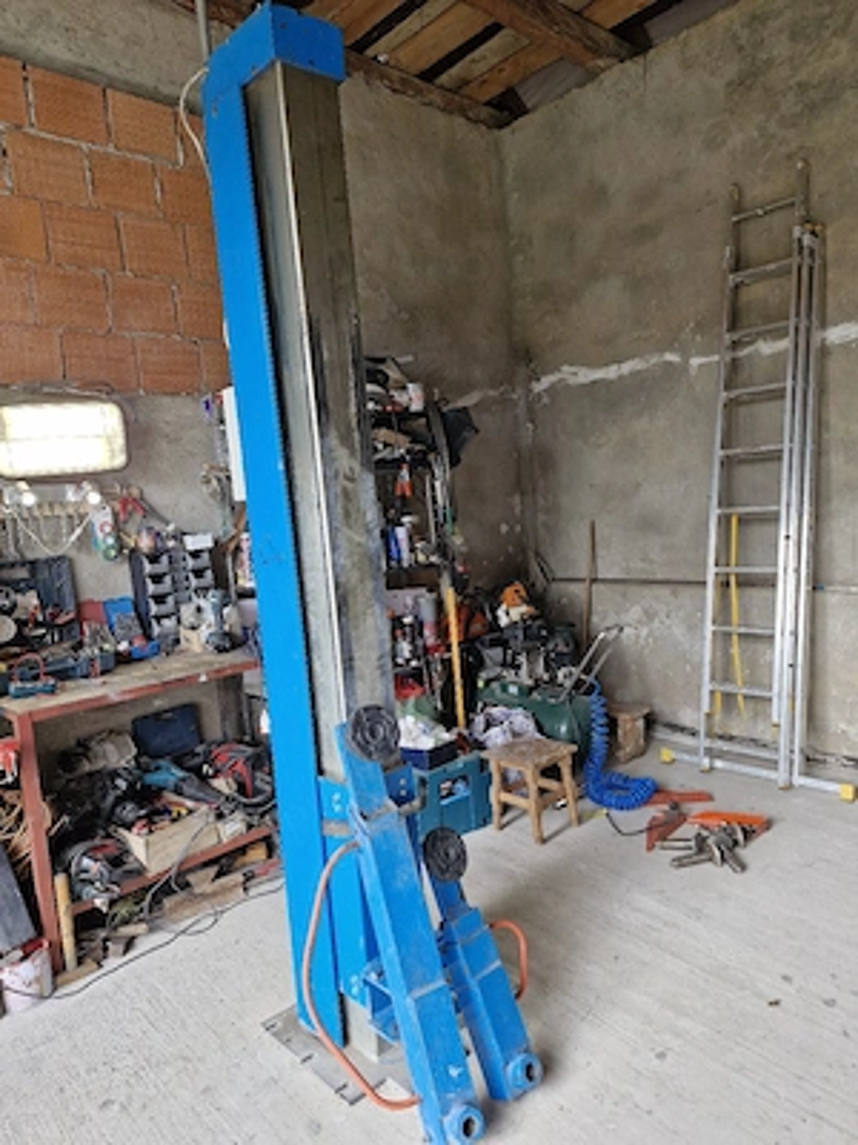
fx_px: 760
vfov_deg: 73.9
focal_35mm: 23
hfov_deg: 58.9
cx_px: 429
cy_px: 572
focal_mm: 5.54
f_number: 1.8
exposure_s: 1/100
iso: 50
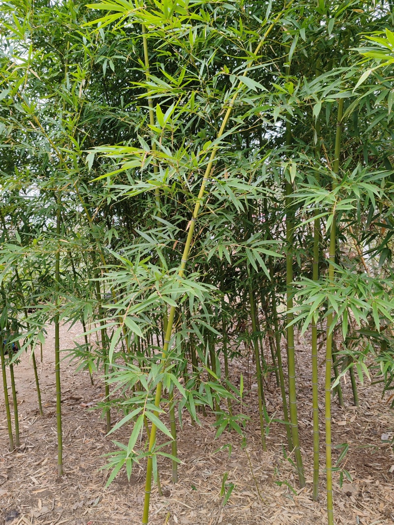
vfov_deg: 65.3
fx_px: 410
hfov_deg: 51.3
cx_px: 197
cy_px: 262
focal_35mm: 27
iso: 50
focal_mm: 6.12
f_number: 1.9
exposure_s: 1/140
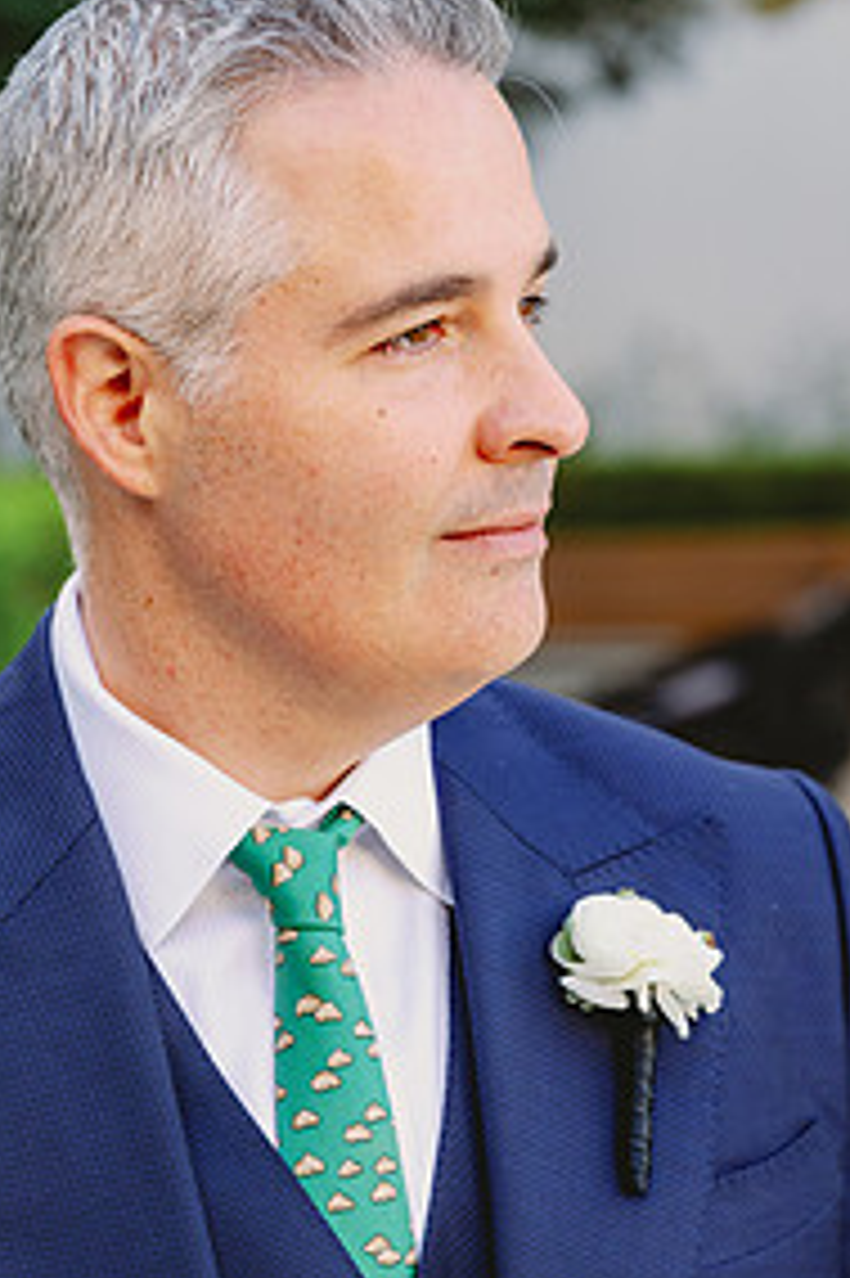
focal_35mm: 111
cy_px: 765
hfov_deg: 12.3
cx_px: 288
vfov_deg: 18.4
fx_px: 3936
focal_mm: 70
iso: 500
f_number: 4
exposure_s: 1/500
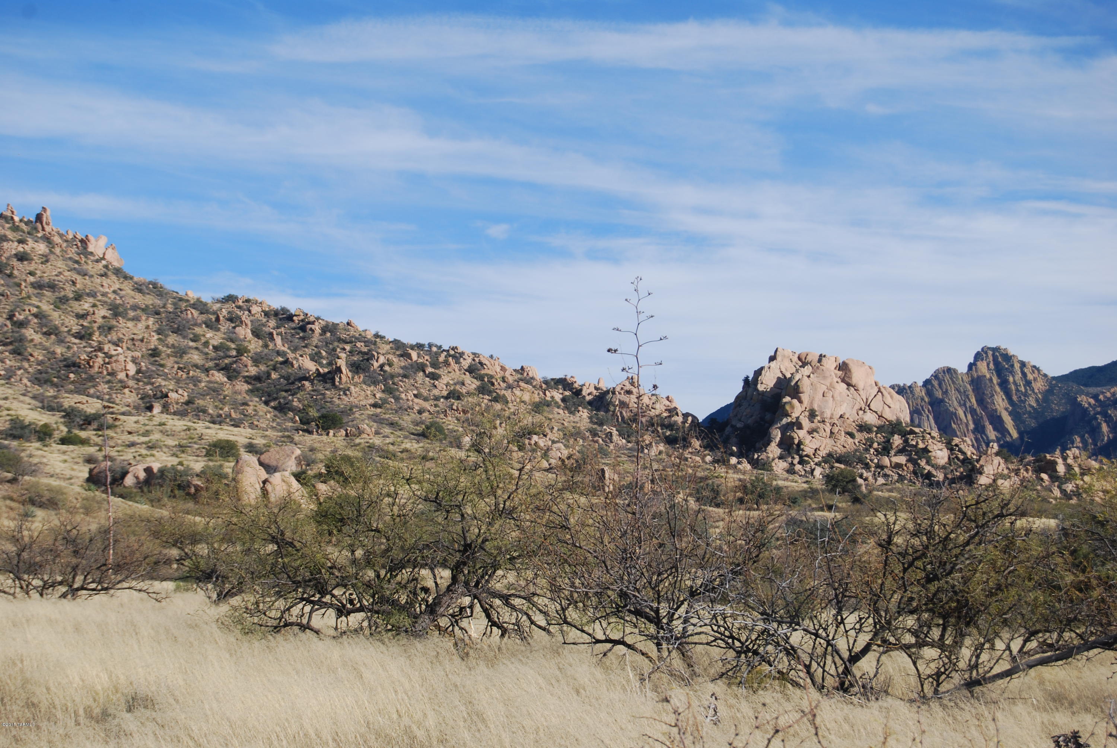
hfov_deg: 24.6
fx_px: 2563
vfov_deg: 16.6
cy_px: 374
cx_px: 558
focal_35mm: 82
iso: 100
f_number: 8
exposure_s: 1/250
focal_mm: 55
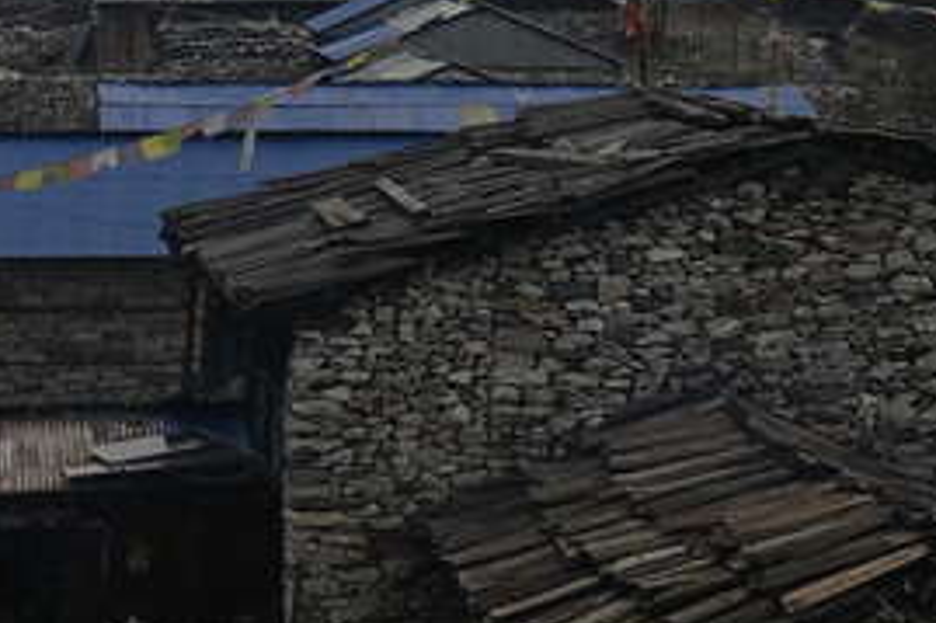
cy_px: -498
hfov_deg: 19.1
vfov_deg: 11.8
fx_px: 2780
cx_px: 598
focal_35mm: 107
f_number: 4
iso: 125
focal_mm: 8.8
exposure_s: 1/100
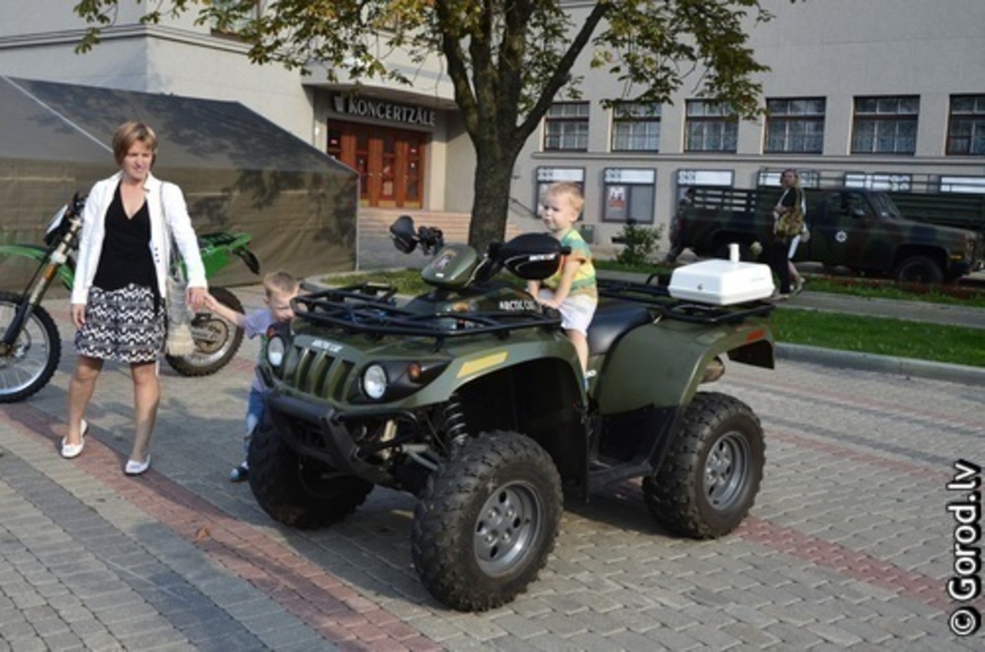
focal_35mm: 36
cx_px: 492
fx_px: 983
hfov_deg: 53.2
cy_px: 326
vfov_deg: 36.7
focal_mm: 24
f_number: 10
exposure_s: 1/200
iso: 400
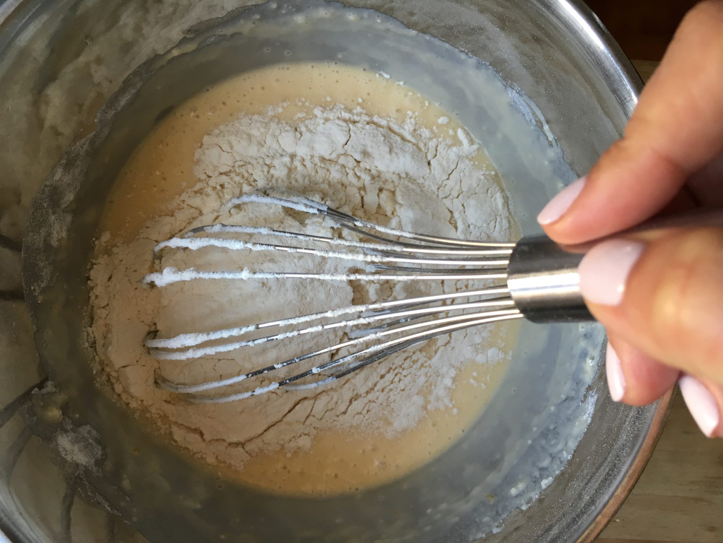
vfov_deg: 48.2
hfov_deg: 61.7
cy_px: 272
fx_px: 606
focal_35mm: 29
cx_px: 362
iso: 80
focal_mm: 4.15
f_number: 2.2
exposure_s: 1/33
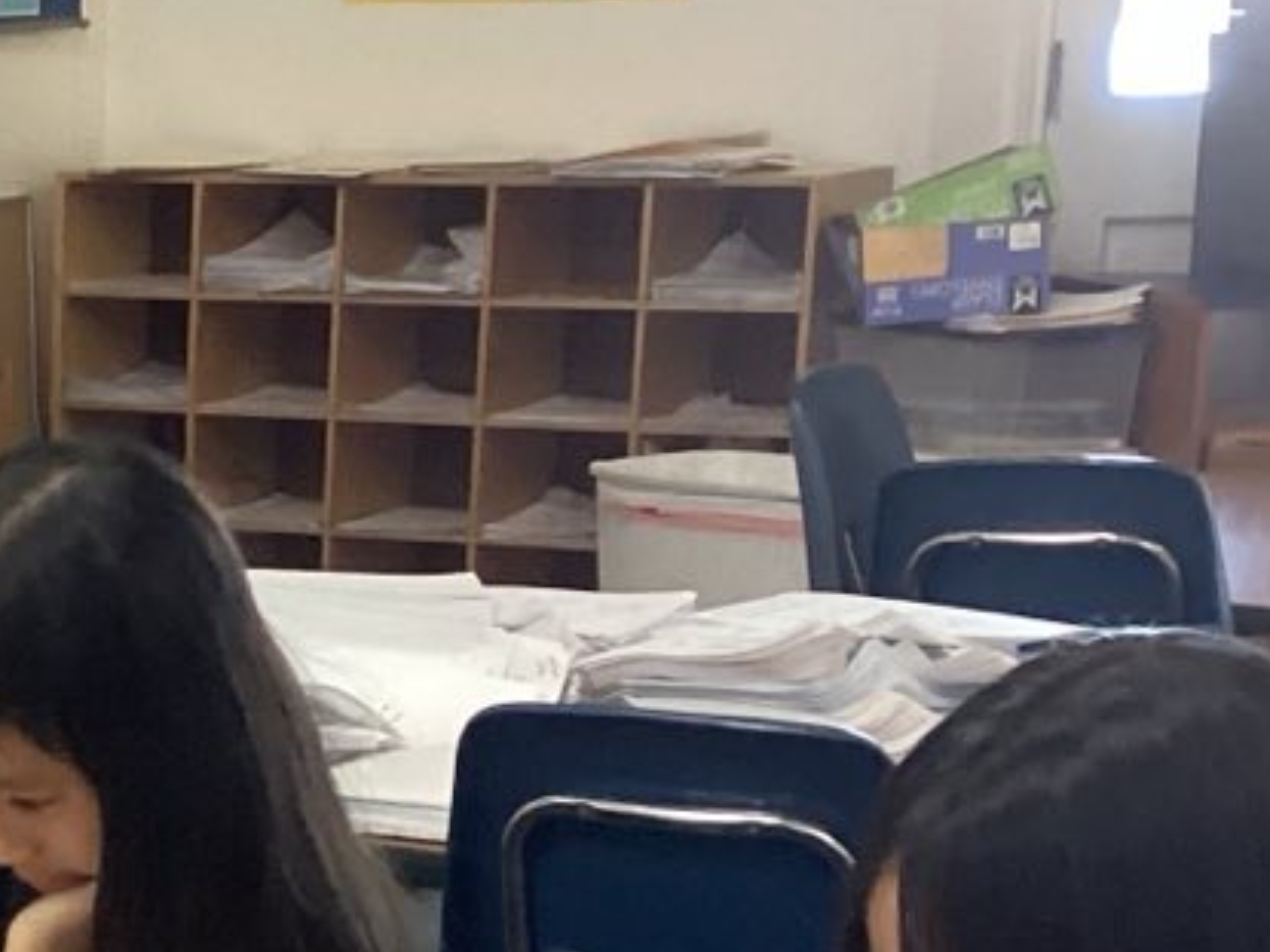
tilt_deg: -18.4
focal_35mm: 112
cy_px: 1238
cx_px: -386
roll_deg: +1.4
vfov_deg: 12.8
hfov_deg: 16.6
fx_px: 4108
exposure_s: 1/60
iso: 320
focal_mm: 3.3
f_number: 2.4
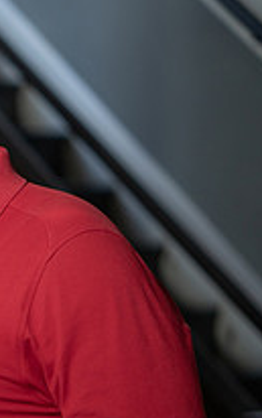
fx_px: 2955
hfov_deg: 5.0
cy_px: 359
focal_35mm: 259
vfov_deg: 8.1
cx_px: -336
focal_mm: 85
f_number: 2
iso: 500
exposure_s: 1/250
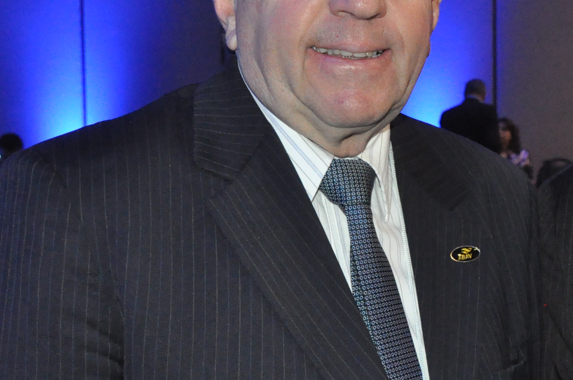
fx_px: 1160
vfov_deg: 18.6
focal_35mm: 73
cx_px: 525
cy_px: 147
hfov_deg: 26.7
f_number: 5.6
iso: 3200
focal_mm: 24
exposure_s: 1/60
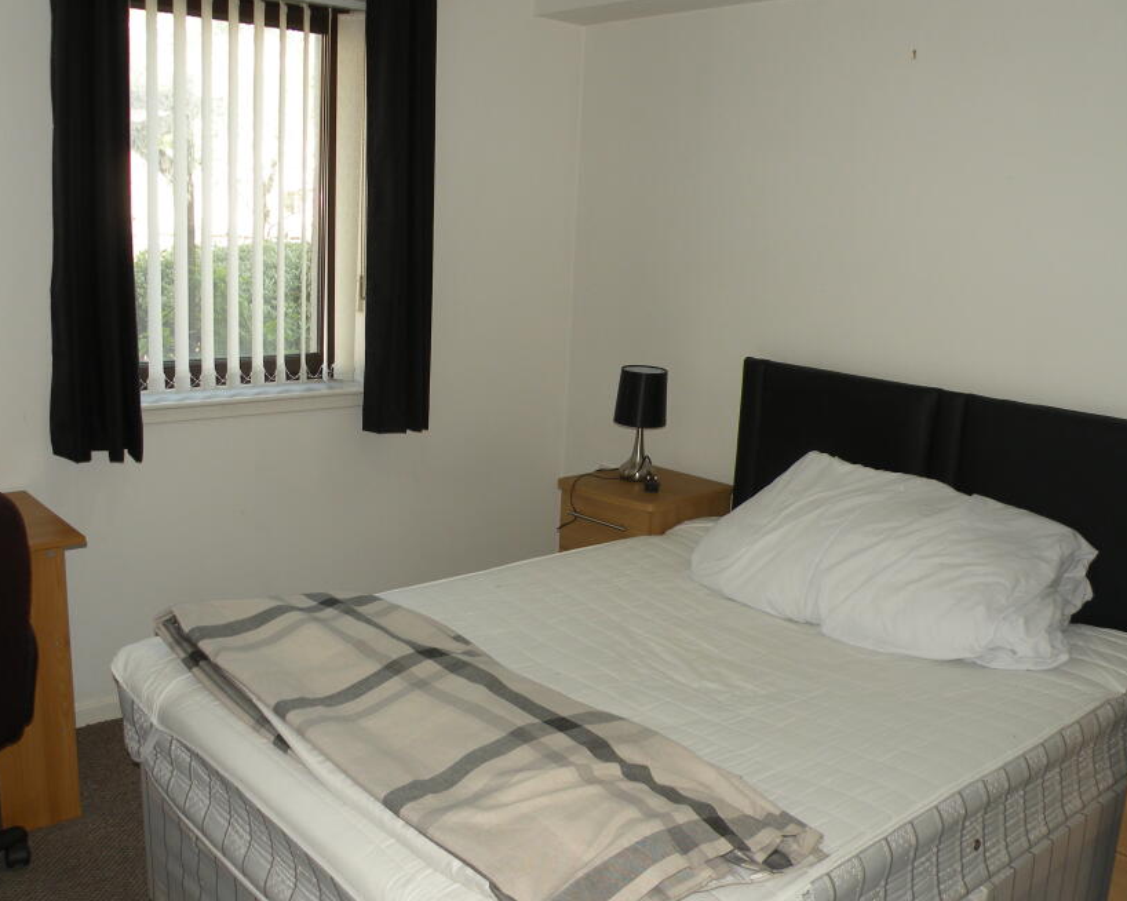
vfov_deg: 44.5
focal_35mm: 33
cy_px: 438
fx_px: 1100
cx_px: 541
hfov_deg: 54.2
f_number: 2.8
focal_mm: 4.7
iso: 64
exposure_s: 1/61.2
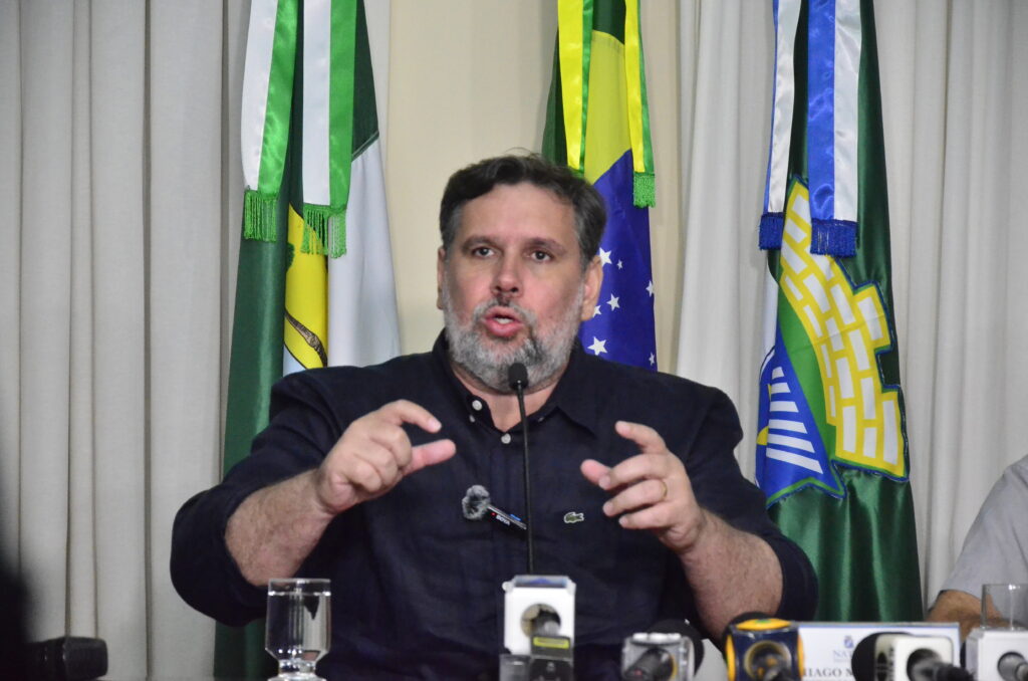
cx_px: 514
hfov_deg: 14.0
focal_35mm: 147
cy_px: 340
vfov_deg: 9.3
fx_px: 4189
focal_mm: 98
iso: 6400
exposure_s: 1/200
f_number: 5.6
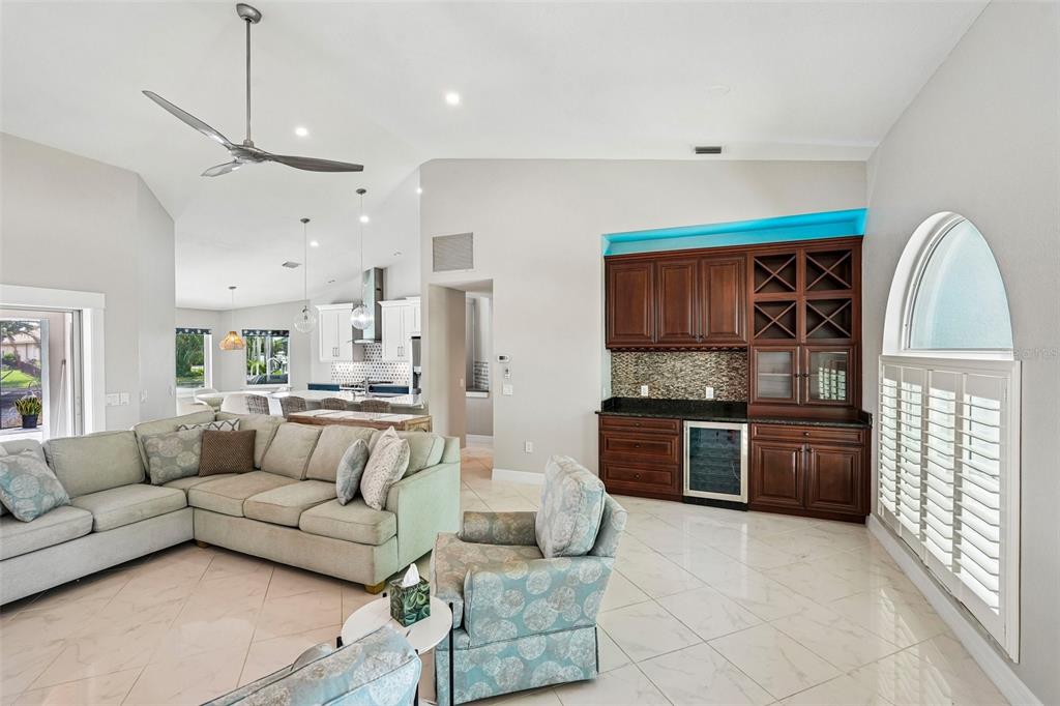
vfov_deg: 72.0
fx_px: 486
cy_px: 353
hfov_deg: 95.0
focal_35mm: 16
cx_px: 530
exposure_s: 1/30
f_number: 8
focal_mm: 16.5
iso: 400
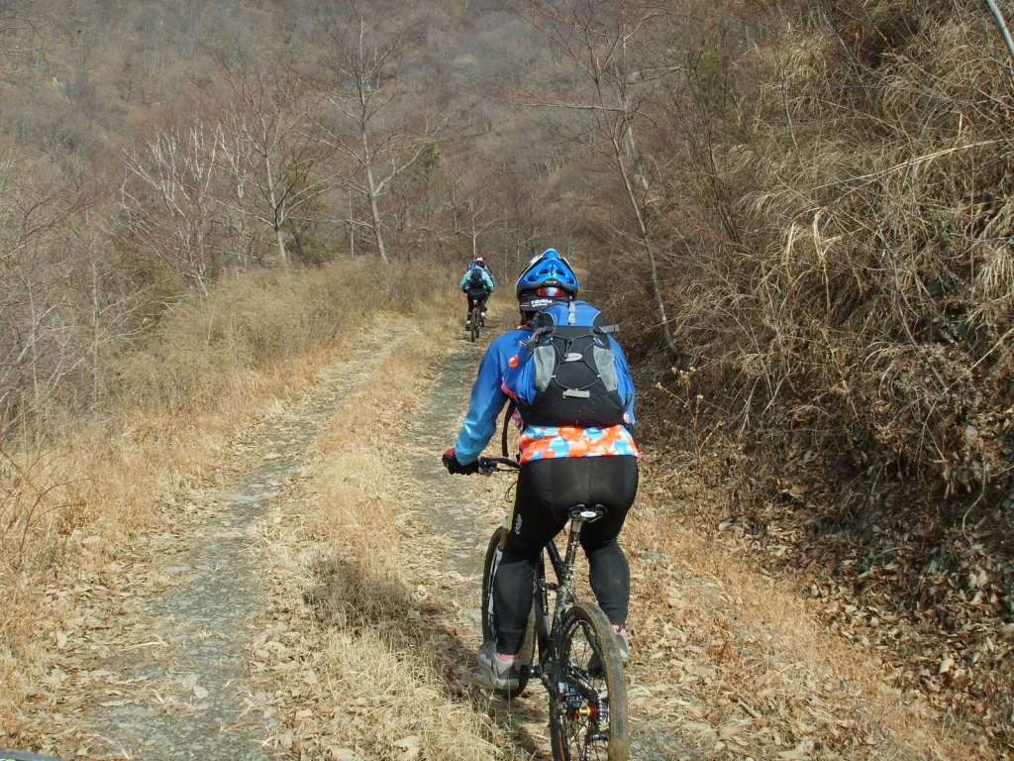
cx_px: 507
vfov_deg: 36.8
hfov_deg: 47.9
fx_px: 1142
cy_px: 380
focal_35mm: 39
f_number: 6.3
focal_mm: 6.6
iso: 50
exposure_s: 1/180
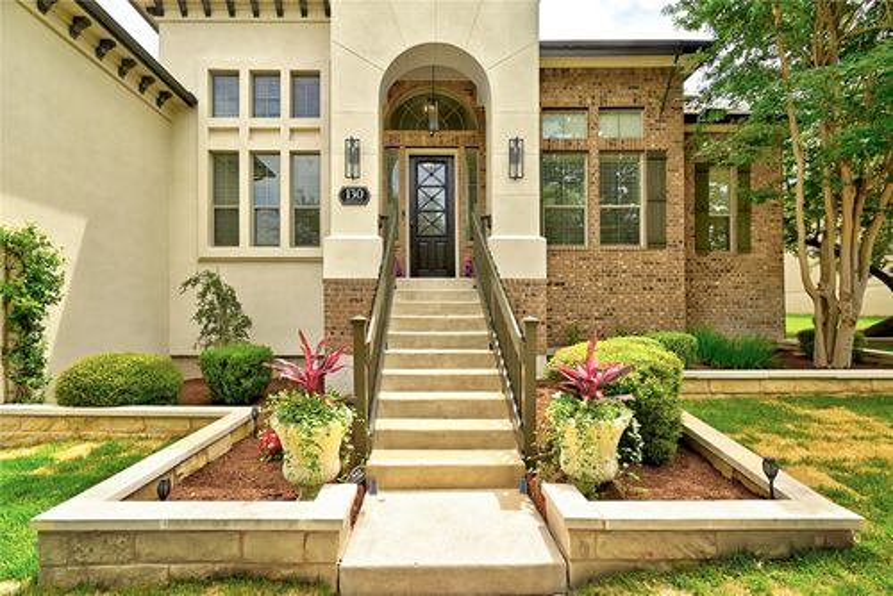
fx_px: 347
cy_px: 298
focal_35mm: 14
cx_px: 446
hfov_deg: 104.2
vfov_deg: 81.3
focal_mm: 14
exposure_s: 1/250
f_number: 10
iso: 400
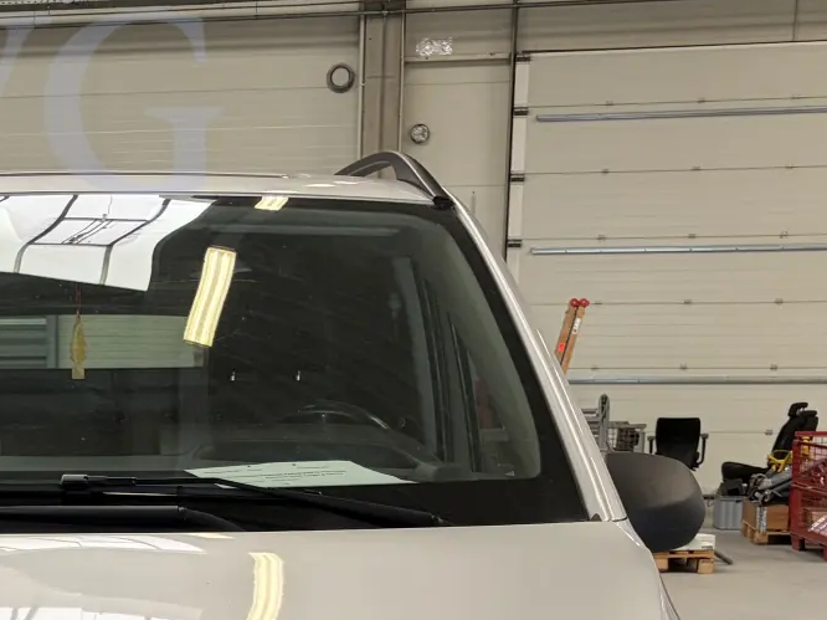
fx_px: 1791
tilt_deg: -10.6
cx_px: 43
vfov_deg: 18.7
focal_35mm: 75
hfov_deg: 25.0
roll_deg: +0.5
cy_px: 726
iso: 125
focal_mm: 5.96
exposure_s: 1/117
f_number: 1.6
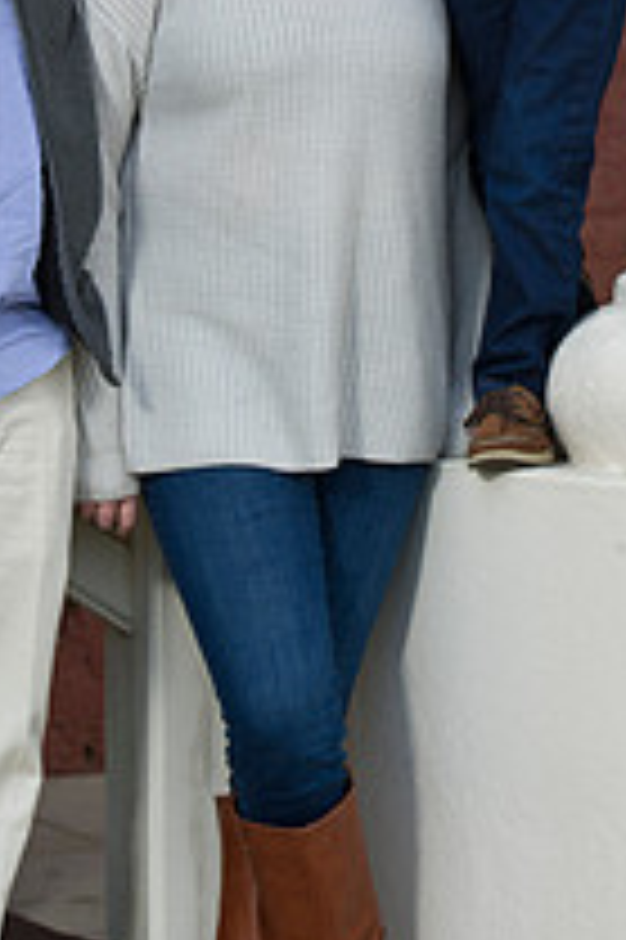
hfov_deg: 7.1
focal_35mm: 194
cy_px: -4
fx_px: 5068
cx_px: 223
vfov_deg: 10.5
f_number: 6.3
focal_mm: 90
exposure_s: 1/100
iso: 160
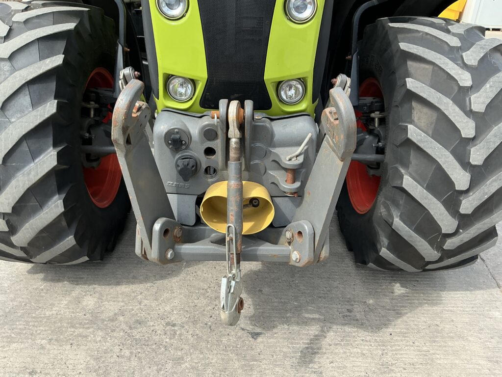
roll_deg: -1.8
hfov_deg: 63.4
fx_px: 406
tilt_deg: -27.4
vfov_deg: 49.7
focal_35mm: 28
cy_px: 188
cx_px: 251
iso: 25
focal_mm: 3
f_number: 1.8
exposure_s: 1/562
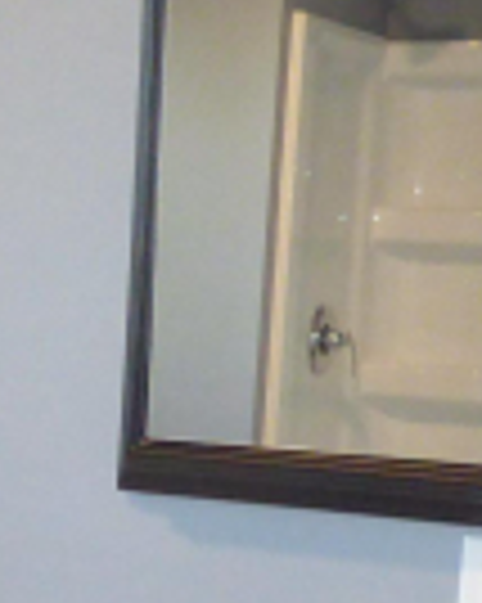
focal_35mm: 97
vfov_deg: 18.9
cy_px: 680
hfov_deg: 15.1
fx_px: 1732
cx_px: -151
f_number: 2.8
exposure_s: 1/60
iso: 800
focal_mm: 3.58
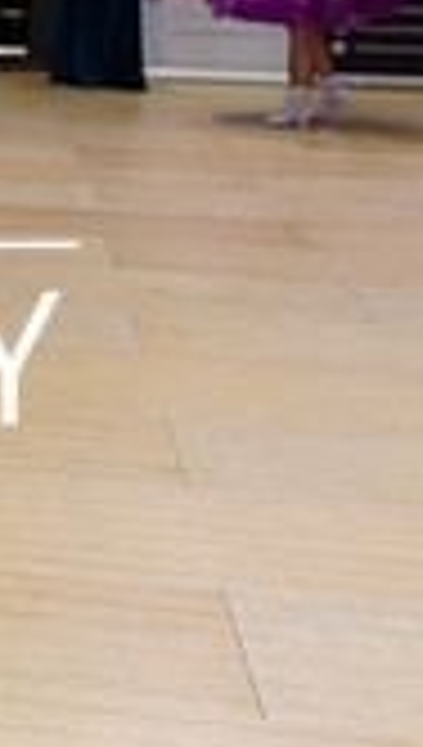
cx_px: -716
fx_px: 2103
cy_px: 223
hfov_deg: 9.6
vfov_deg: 20.0
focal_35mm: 106
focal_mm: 29
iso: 400
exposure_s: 1/160
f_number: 2.8
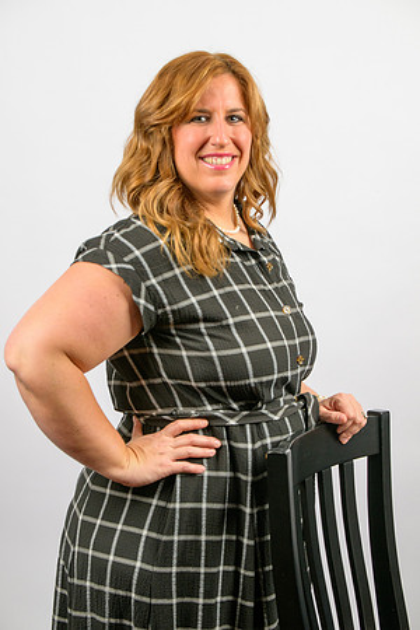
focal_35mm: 75
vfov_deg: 27.0
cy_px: 315
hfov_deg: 18.2
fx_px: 1312
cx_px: 210
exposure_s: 1/160
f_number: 6.3
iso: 1000
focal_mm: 75
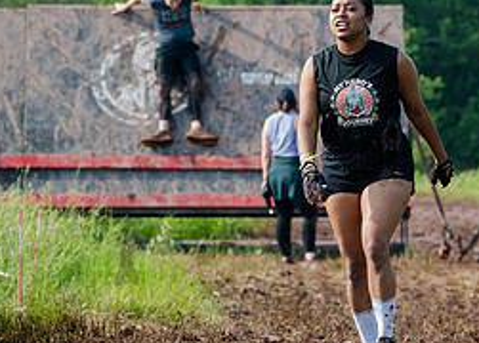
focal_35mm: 285
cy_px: 151
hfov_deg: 7.1
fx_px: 3882
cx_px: 349
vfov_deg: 5.1
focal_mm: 112
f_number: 4.5
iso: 250
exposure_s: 1/500
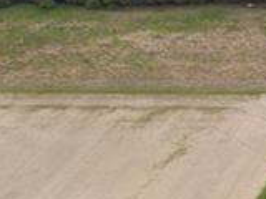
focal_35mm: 166
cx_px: 796
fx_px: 1276
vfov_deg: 8.8
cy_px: 260
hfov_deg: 9.4
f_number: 2.2
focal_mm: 4.73
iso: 200
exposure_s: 1/800
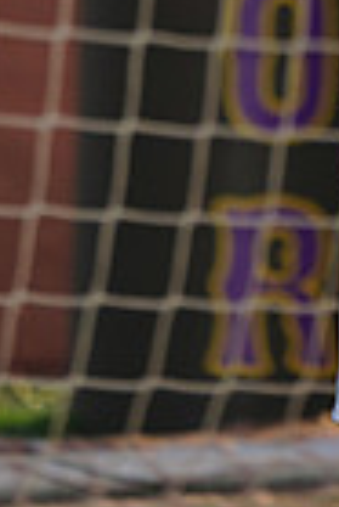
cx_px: 570
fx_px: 19090
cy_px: -518
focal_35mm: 1355
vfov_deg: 1.5
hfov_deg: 1.0
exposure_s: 1/200
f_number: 8
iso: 100
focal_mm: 324
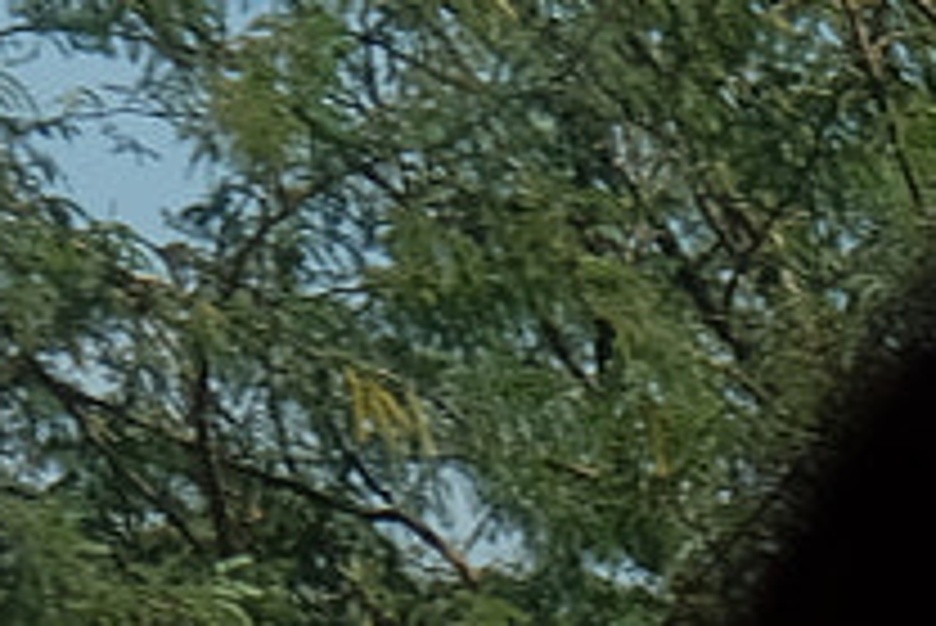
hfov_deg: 3.7
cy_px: -295
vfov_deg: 2.6
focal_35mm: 531
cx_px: 3321
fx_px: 13815
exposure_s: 1/850
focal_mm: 46.3
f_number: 5.6
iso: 200
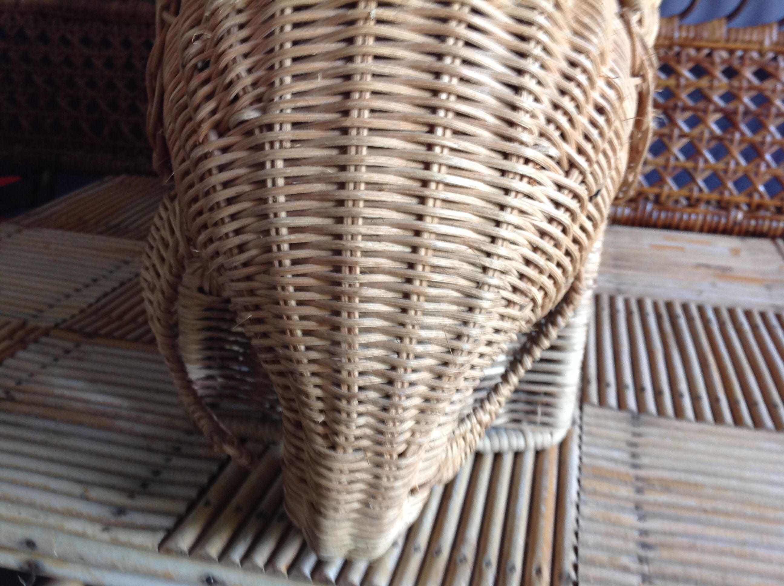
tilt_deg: -20.1
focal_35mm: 35
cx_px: 392
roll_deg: -1.5
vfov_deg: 40.6
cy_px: 293
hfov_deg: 52.7
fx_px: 792
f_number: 2.4
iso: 125
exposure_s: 1/15
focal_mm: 4.28
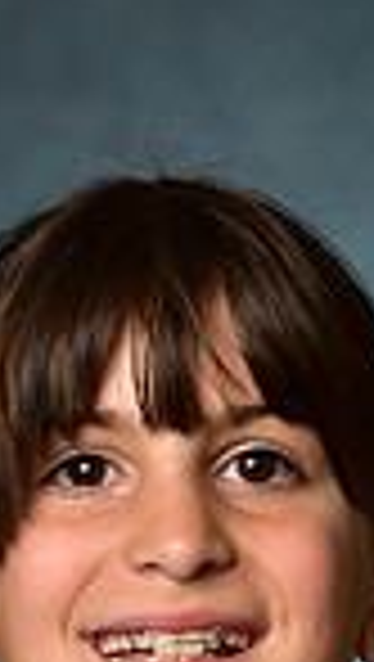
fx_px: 10899
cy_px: 1135
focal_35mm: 620
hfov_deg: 2.0
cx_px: 187
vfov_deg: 3.5
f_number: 4.5
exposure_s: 1/125
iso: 250
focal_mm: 150
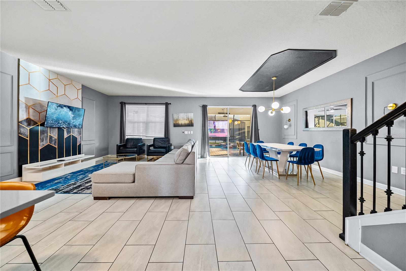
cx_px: 203
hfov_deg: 112.6
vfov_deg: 90.1
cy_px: 136
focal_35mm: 12
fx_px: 135
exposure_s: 1/6
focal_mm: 12
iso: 1000
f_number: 5.6
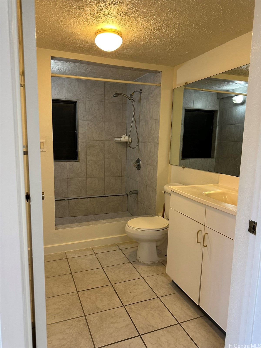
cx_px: 130
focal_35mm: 24
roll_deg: -2.4
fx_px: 241
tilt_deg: -8.1
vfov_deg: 71.6
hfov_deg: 56.8
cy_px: 174
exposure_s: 1/60
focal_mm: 6.86
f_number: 1.78
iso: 160
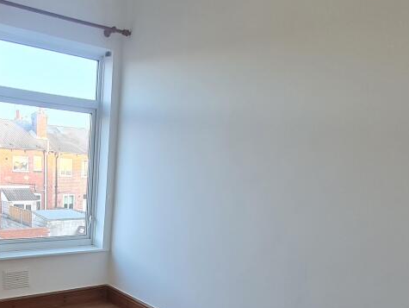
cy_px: 290
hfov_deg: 57.1
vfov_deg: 44.3
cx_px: 64
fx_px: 331
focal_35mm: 28
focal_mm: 1.74
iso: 125
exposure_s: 1/50
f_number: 2.2
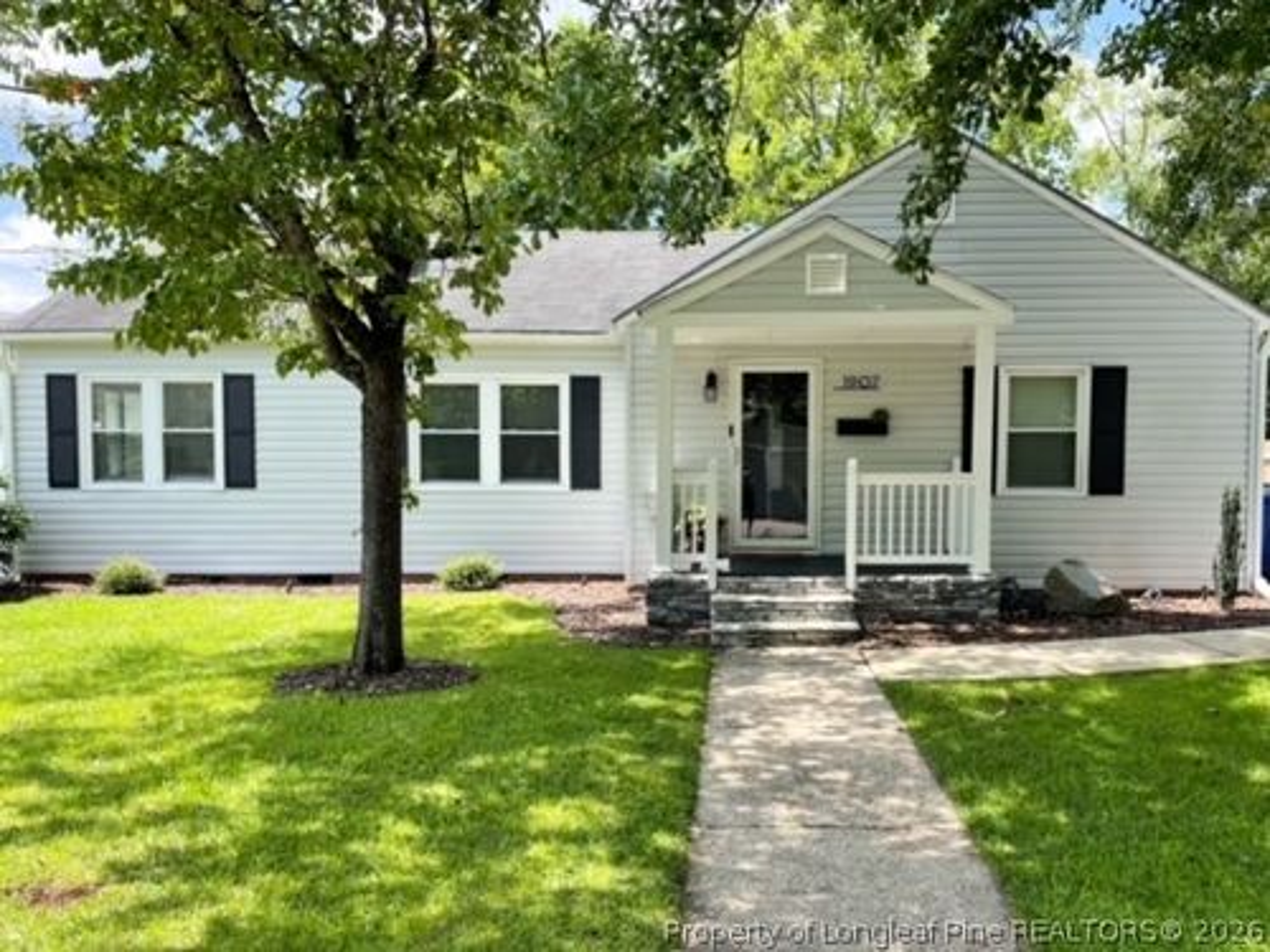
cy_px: 476
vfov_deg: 53.1
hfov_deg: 67.3
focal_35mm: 26
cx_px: 635
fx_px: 954
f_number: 1.6
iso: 32
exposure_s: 1/900
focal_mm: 4.2
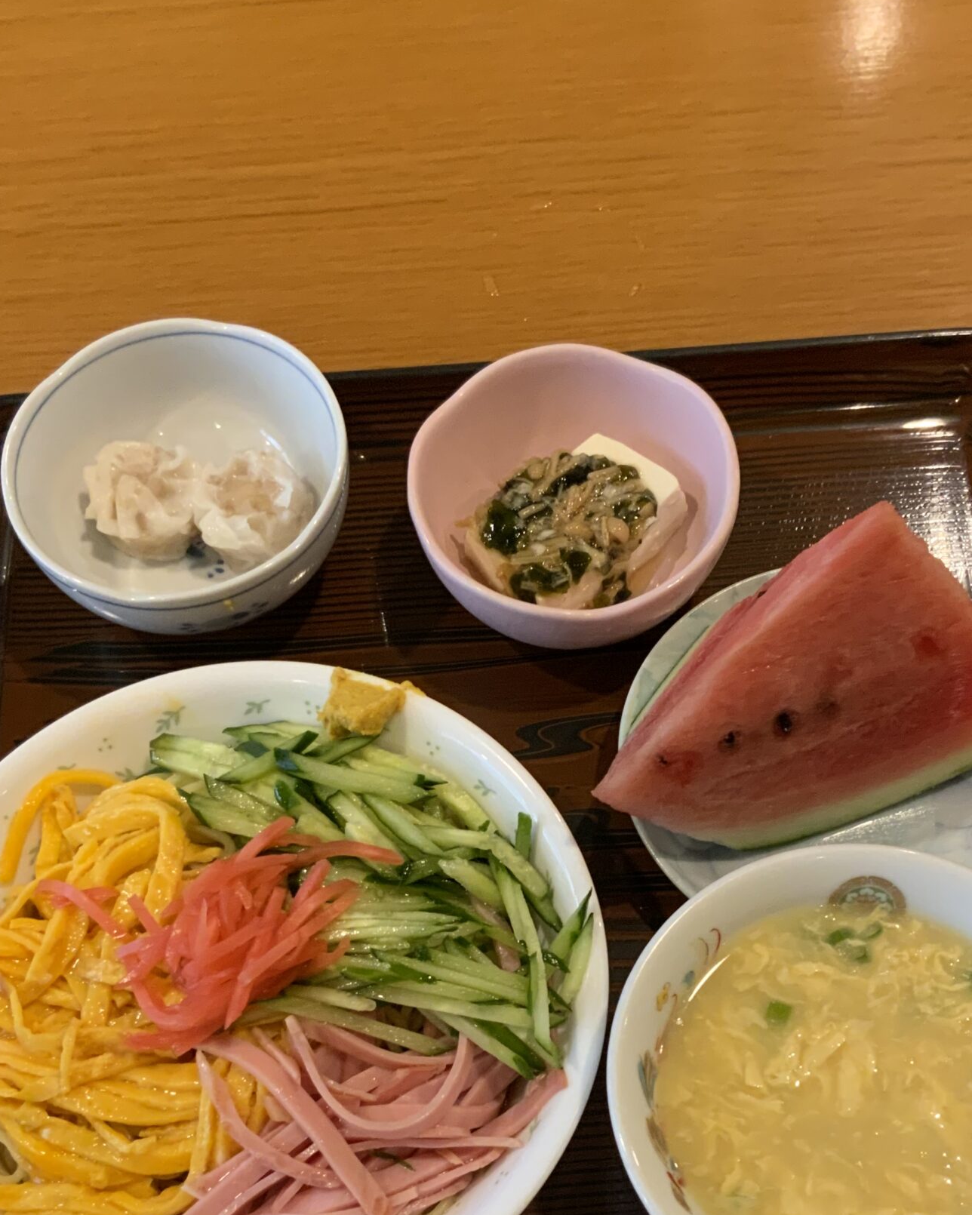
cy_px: 897
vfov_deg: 40.1
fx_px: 1618
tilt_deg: -67.5
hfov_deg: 33.4
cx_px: 525
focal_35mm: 45
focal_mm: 3
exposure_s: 1/50
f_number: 1.8
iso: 160
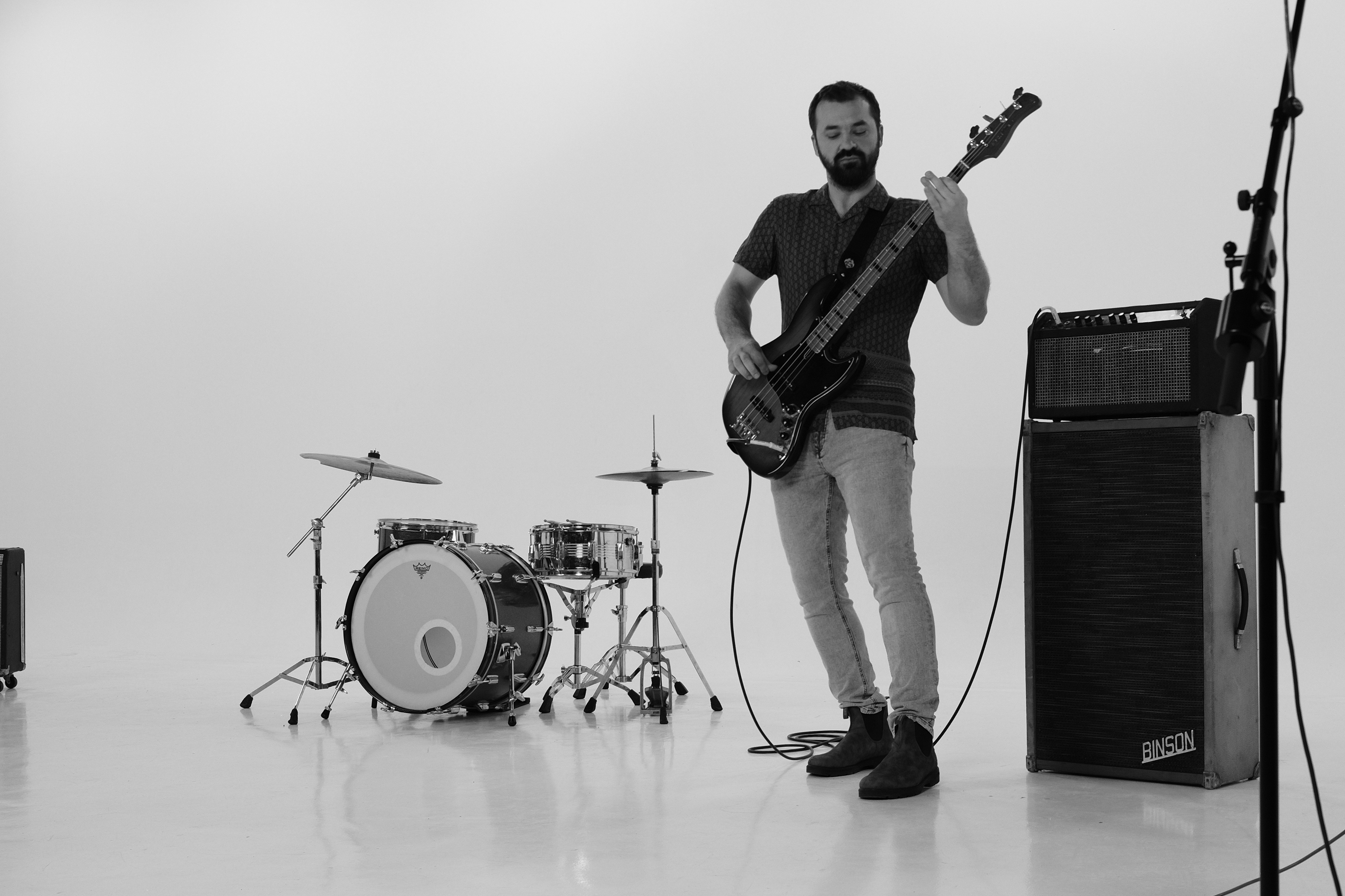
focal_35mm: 48
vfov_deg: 28.1
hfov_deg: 41.1
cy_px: 489
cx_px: 727
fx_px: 1793
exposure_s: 1/125
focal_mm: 27
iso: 800
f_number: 6.4
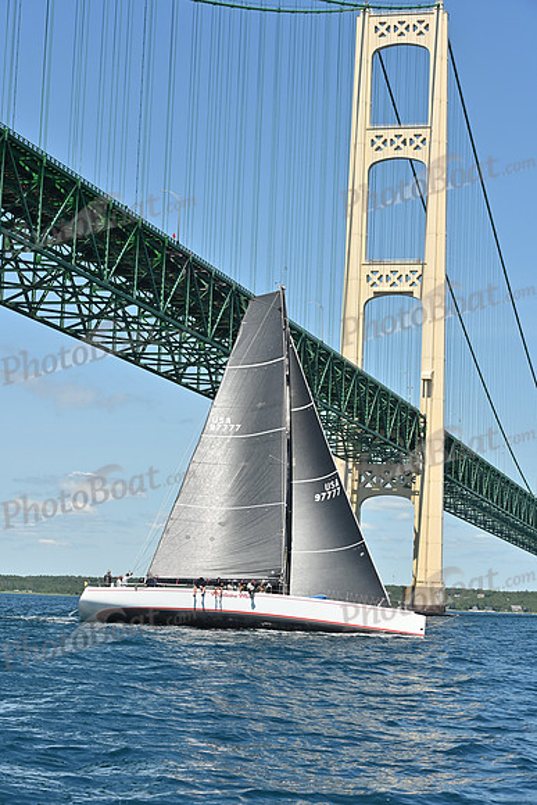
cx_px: 268
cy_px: 402
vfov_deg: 25.4
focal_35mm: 80
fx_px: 1789
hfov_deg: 17.1
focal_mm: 80
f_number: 8
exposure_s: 1/1000
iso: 320
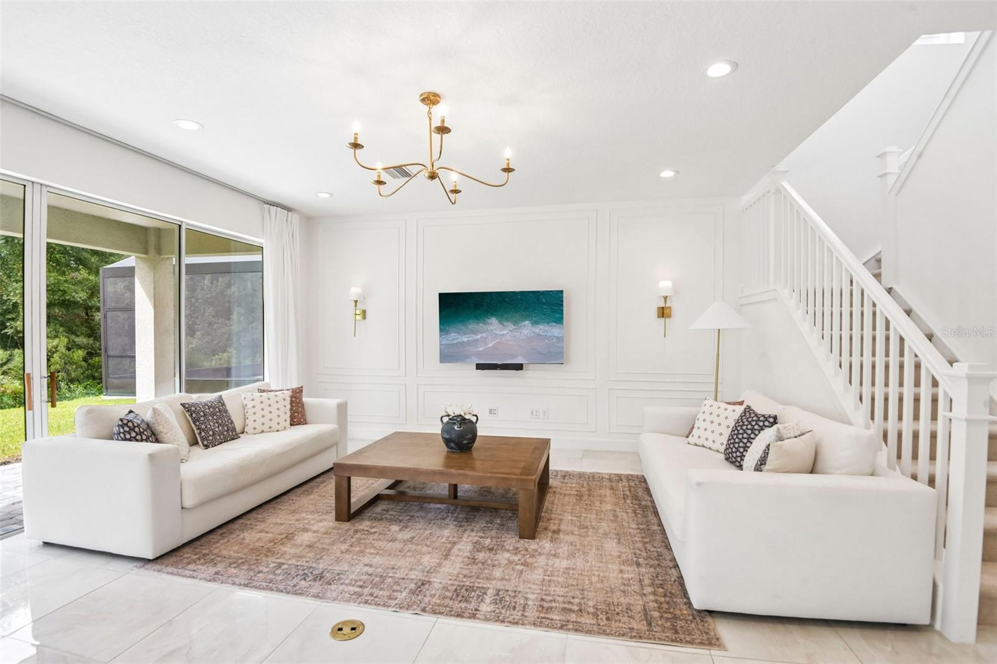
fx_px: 443
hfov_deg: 96.7
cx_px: 498
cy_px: 332
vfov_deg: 73.7
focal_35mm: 16
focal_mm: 16
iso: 400
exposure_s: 1/125
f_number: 8
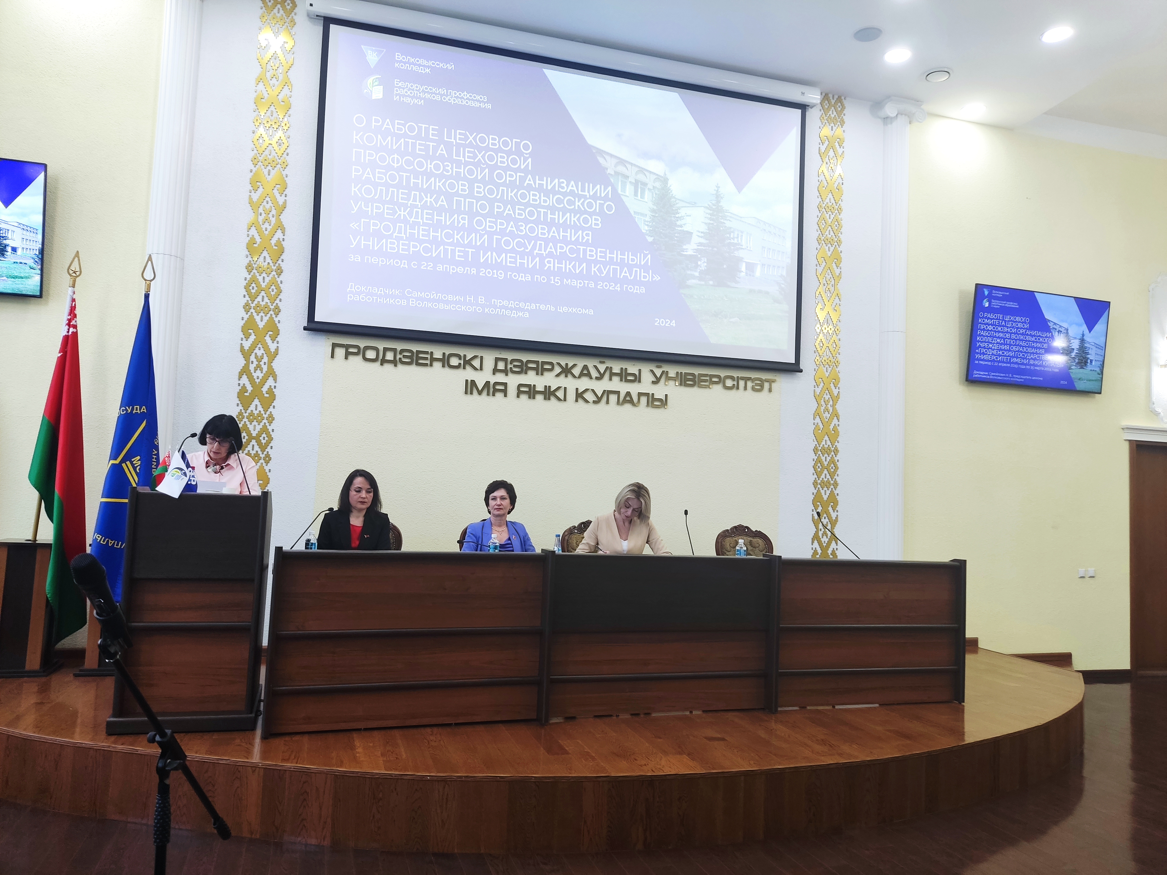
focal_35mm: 25
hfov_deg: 69.4
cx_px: 584
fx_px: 843
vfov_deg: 54.9
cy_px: 438
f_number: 1.79
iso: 174
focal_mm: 4.71
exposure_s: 1/50
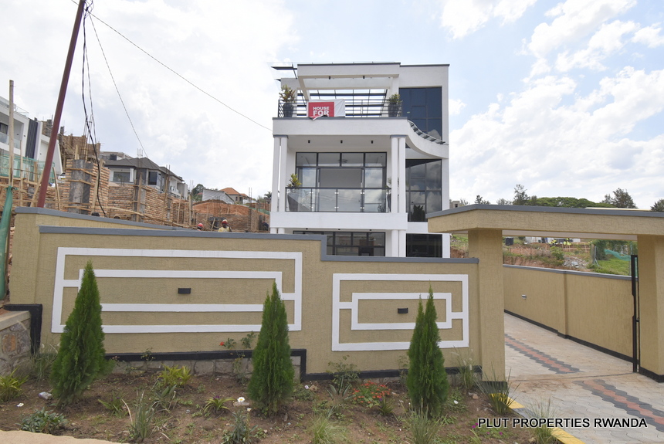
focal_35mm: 16
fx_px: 305
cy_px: 222
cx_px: 332
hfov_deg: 94.9
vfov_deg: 72.2
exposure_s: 1/500
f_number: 8
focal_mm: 11
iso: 200
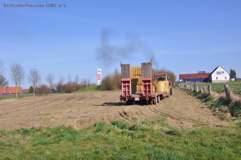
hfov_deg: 48.0
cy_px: 80
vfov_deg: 32.9
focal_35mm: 40
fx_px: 271
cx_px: 120
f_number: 10
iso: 200
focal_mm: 27
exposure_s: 1/400
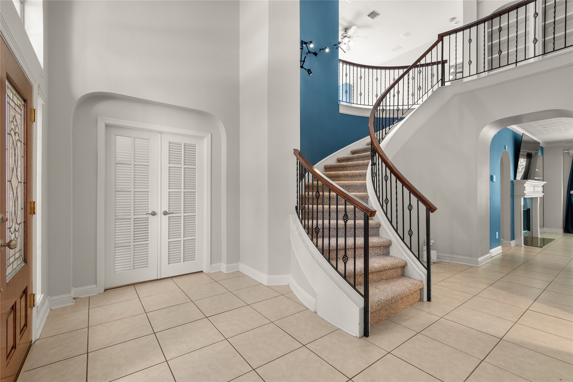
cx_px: 286
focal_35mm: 15
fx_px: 239
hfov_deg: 100.4
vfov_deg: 77.3
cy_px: 191
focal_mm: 10
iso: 320
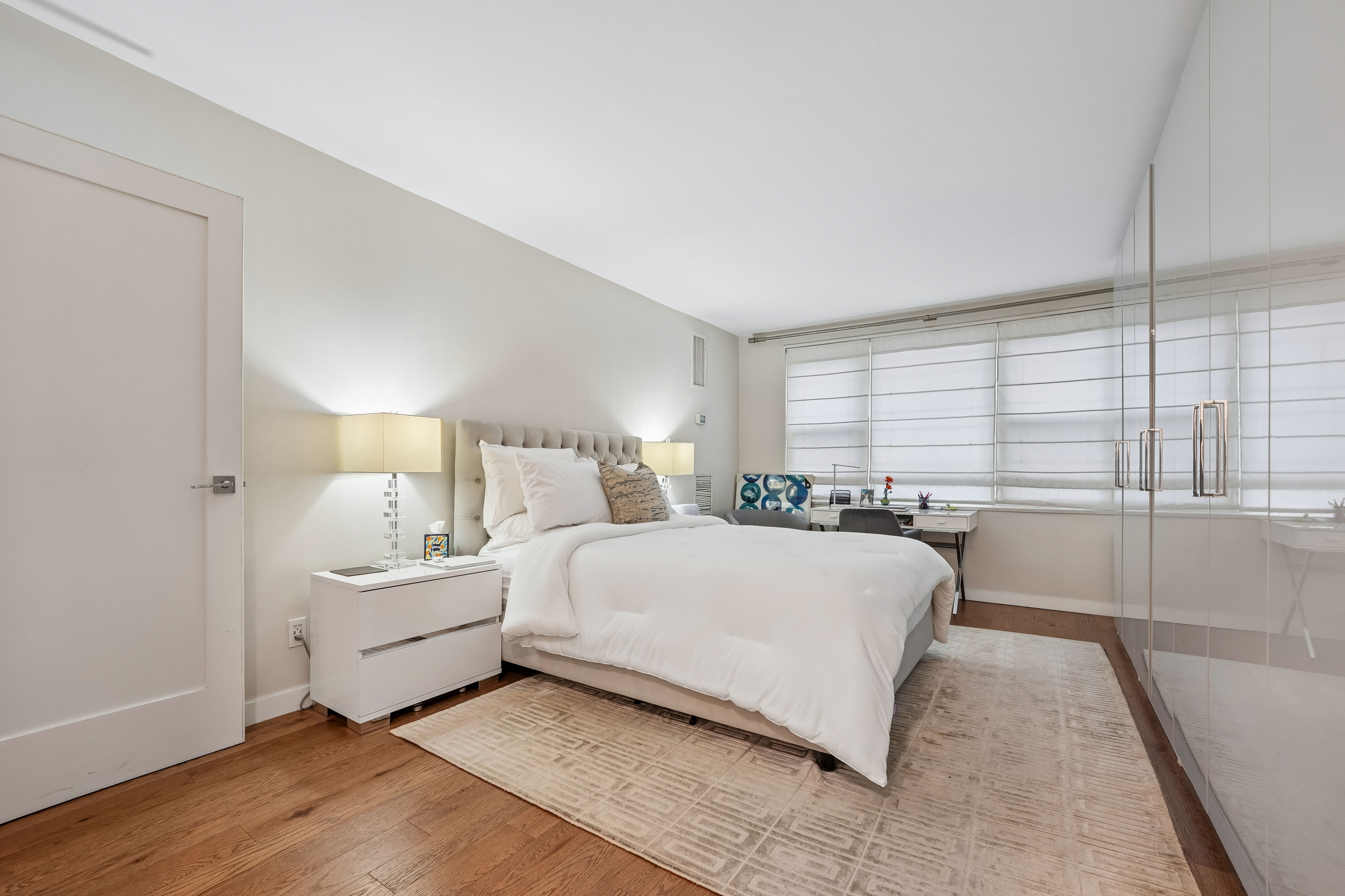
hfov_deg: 104.3
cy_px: 448
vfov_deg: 81.2
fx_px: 523
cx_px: 672
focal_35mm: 14
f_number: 7.1
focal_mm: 14
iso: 200
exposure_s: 1/6
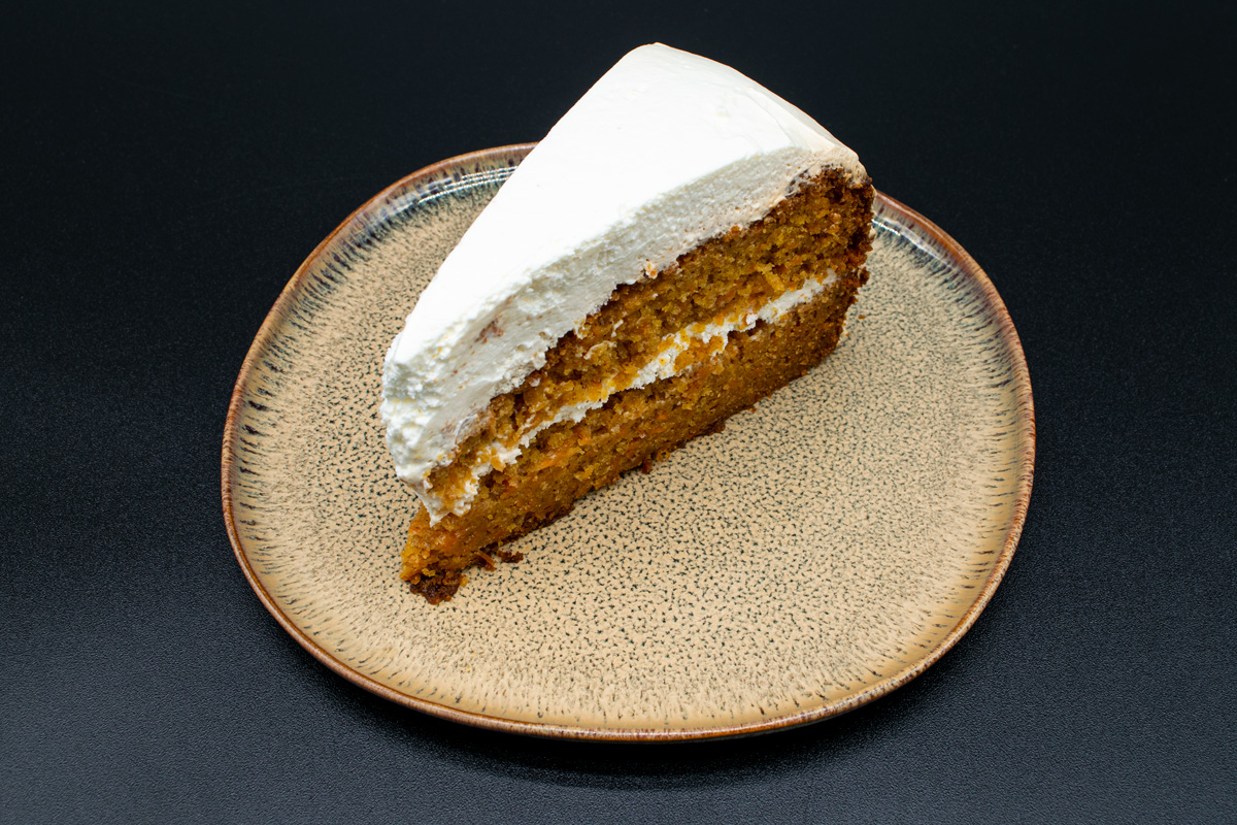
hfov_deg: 57.2
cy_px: 412
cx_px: 618
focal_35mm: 33
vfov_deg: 40.0
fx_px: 1134
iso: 100
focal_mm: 22
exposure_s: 1/40
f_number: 8
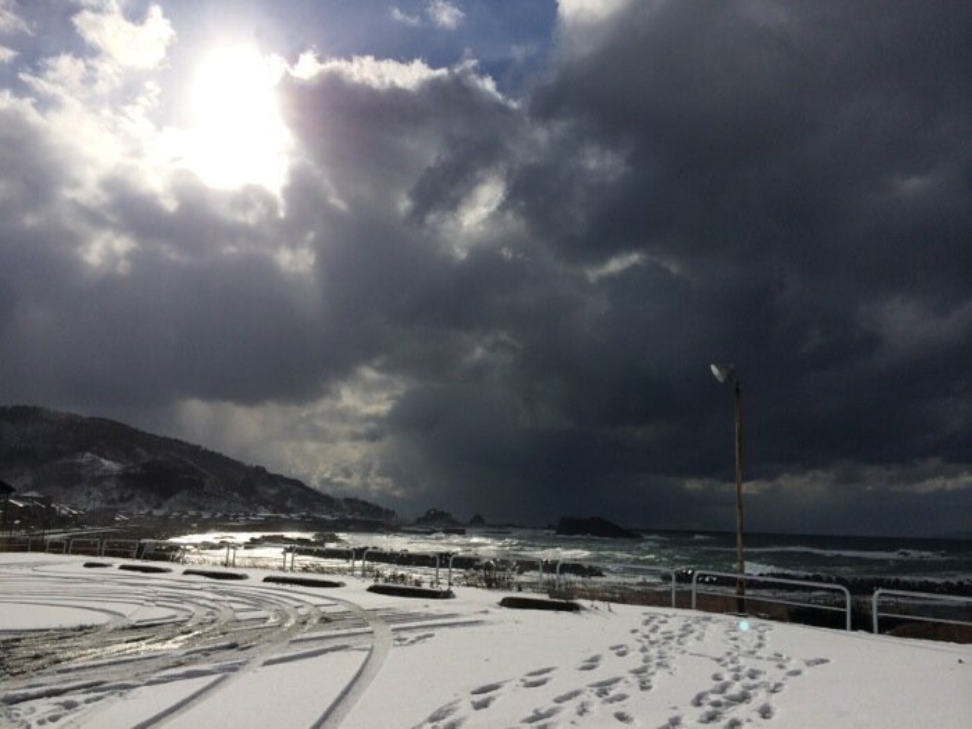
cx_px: 486
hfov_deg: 60.0
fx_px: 842
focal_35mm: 30
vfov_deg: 46.8
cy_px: 364
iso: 40
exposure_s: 1/13699
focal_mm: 4.12
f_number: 2.2
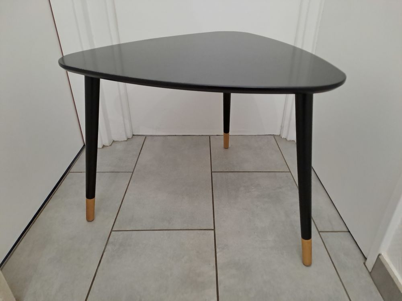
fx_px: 290
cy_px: 150
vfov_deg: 54.9
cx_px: 201
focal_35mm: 25
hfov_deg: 69.4
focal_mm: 4.65
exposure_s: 1/33
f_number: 1.8
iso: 320
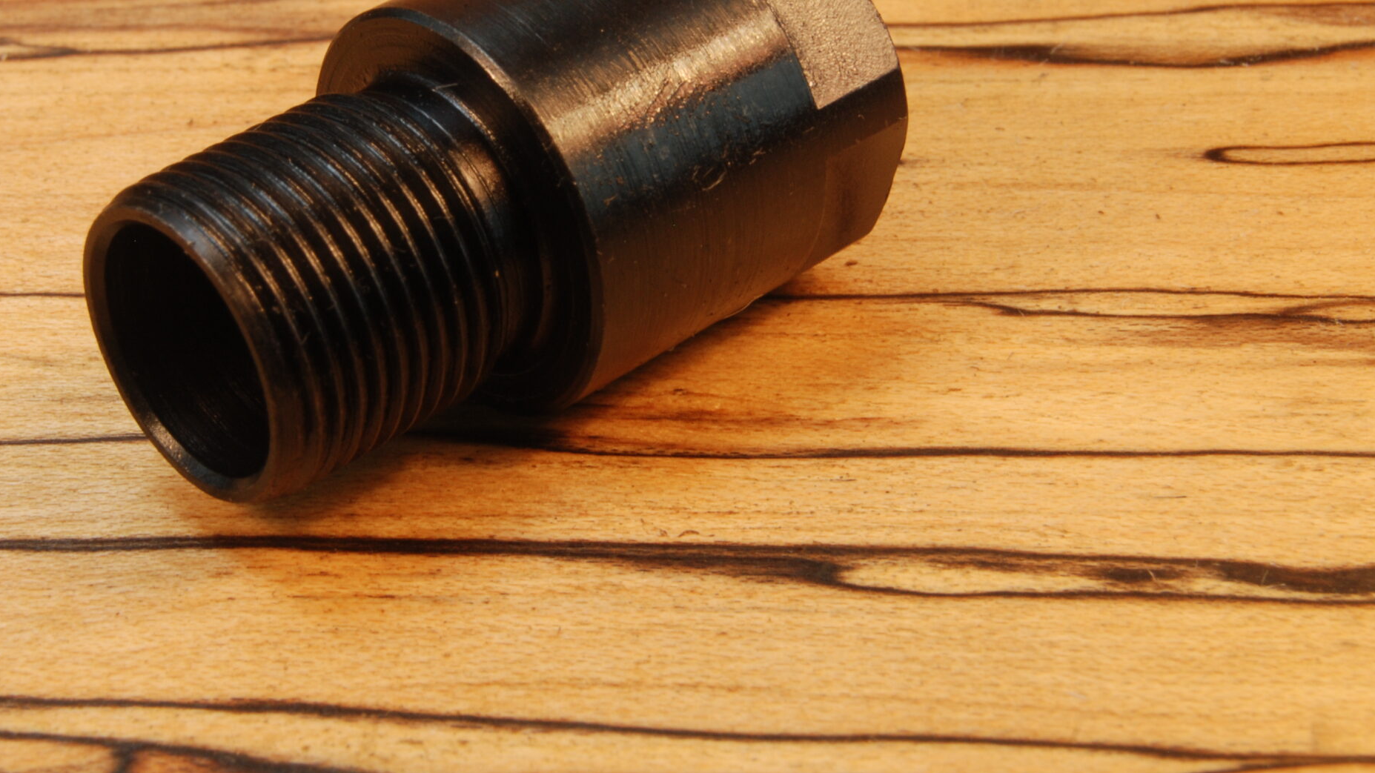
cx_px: 576
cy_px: 161
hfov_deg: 21.8
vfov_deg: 12.3
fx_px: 3563
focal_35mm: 98
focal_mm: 45
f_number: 20
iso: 200
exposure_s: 1/13
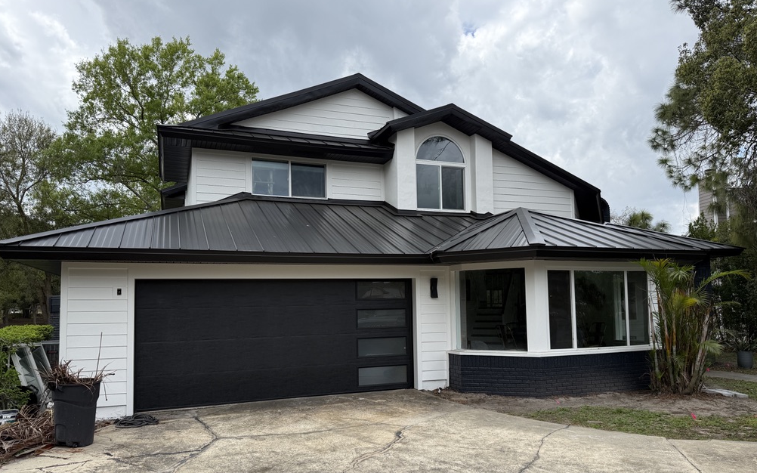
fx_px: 536
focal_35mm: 26
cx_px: 383
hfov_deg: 70.4
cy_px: 268
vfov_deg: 47.5
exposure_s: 1/3953
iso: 100
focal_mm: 6.76
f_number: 1.78
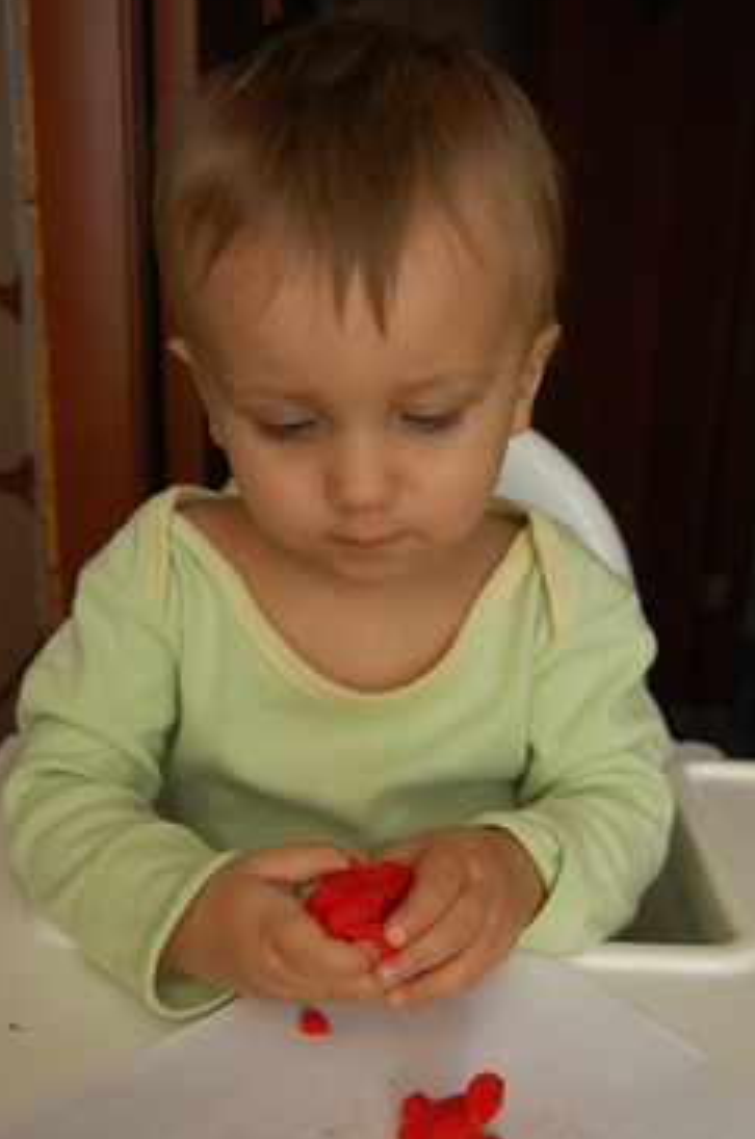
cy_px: 652
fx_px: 1168
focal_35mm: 37
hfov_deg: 35.8
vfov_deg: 51.8
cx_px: 351
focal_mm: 20
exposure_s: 1/60
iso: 400
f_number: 4
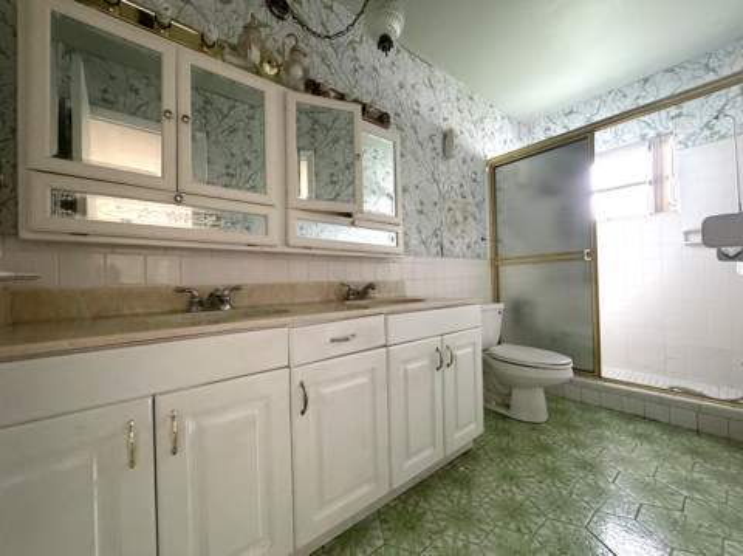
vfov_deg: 85.6
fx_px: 300
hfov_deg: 102.1
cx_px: 372
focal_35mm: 14
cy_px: 278
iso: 400
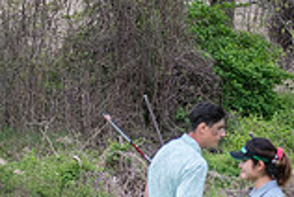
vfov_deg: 3.4
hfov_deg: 5.1
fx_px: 3289
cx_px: 180
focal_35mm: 402
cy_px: 71
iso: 400
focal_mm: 80
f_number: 5
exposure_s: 1/400
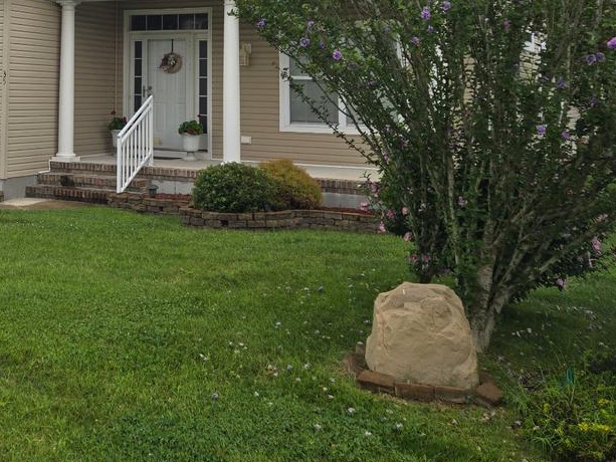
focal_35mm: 54
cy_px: -11
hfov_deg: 33.6
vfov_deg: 25.6
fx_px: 961
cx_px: 58
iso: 25
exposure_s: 1/626
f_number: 1.8
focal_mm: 5.4
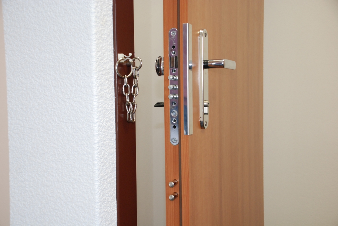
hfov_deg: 42.3
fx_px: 437
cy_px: 113
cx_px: 169
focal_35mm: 46
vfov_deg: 29.0
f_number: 5
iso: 800
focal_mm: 31
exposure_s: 1/60
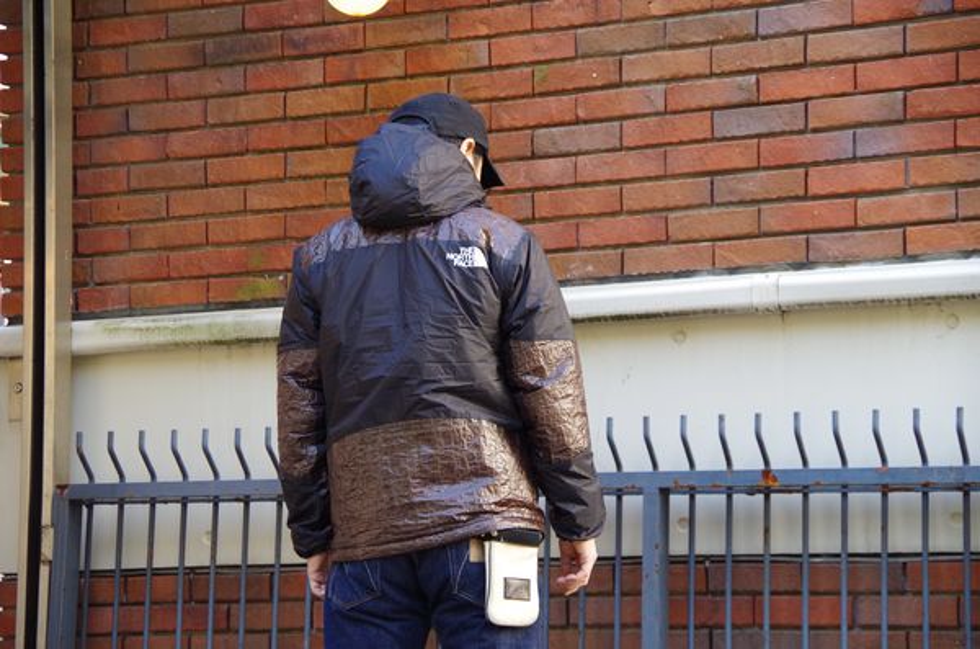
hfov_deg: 17.5
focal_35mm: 117
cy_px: 324
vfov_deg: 11.7
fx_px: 3177
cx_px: 490
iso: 800
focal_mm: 78
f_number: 5.6
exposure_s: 1/125
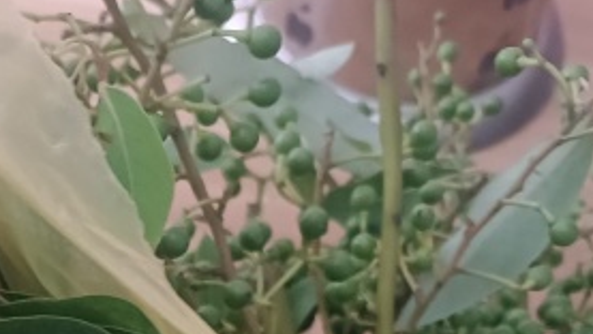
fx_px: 1651
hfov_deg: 19.2
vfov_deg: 10.2
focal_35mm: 105
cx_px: -111
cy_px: 776
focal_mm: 4.71
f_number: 1.79
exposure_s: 1/50
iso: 933
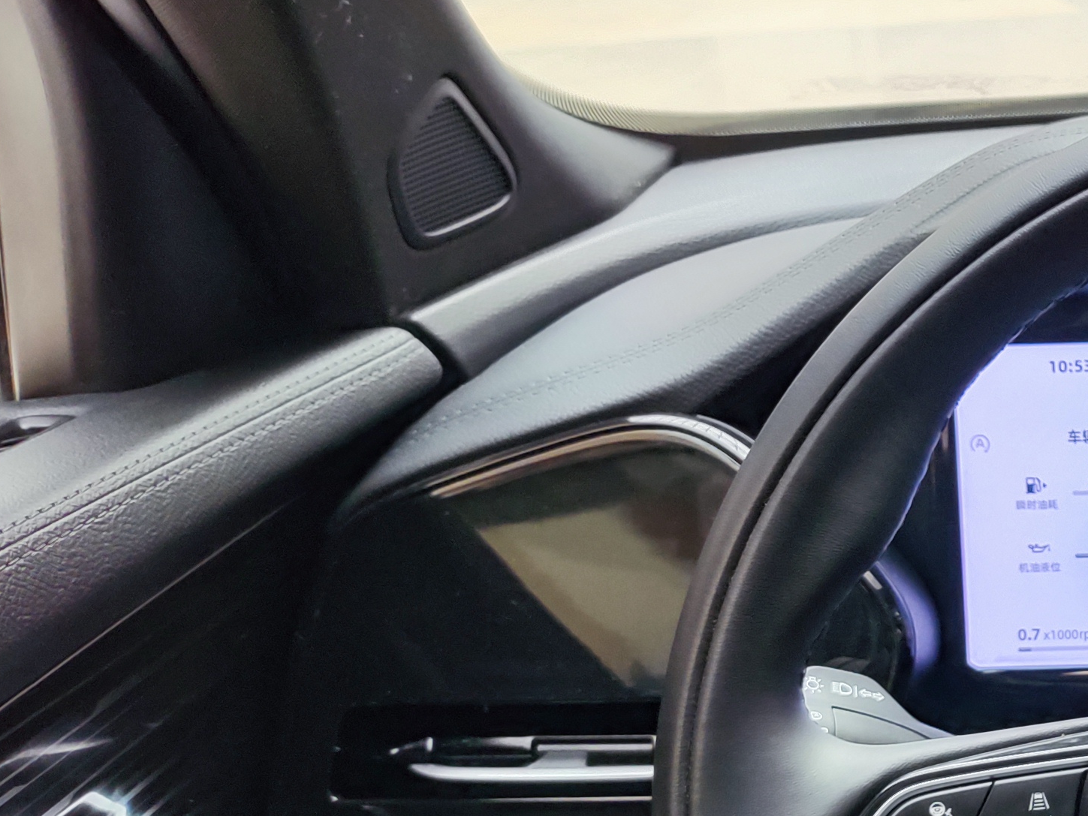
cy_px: 691
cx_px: 1397
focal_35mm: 69
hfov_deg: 24.7
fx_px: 2169
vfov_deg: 21.0
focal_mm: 4.71
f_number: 1.79
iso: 106
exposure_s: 1/100
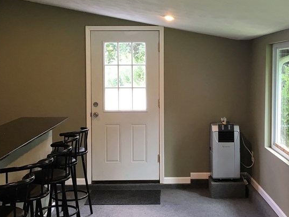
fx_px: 459
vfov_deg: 26.5
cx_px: 164
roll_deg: +0.0
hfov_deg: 34.9
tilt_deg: -2.4
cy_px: 91
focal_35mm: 55
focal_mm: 4.15
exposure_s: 1/30
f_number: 2.2
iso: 50
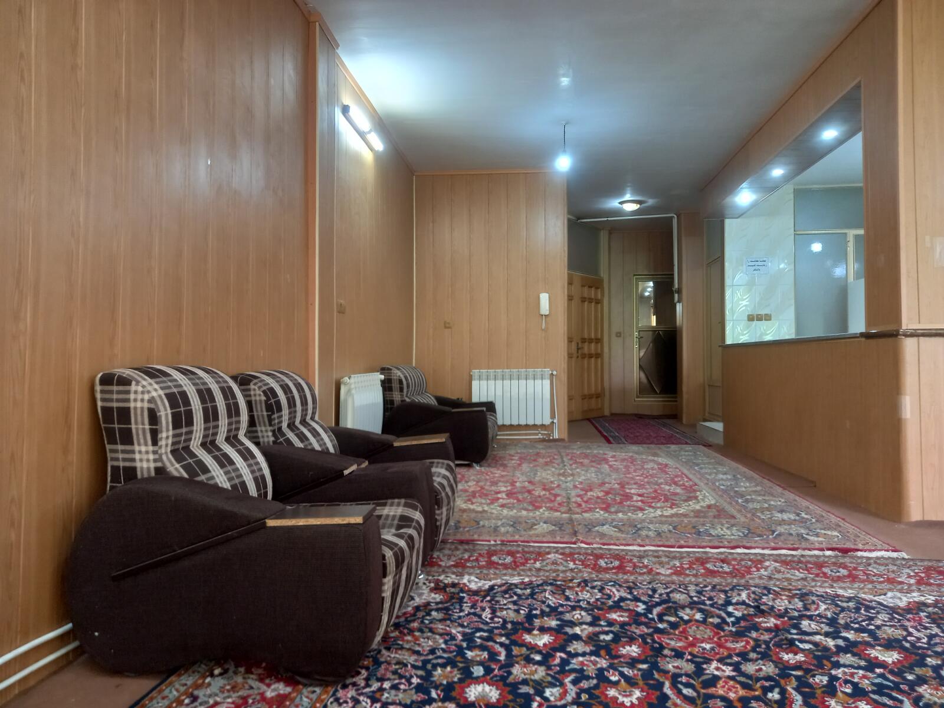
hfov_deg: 69.4
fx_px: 682
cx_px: 472
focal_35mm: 25
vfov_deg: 54.9
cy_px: 354
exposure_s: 1/33
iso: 250
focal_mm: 4.6
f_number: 2
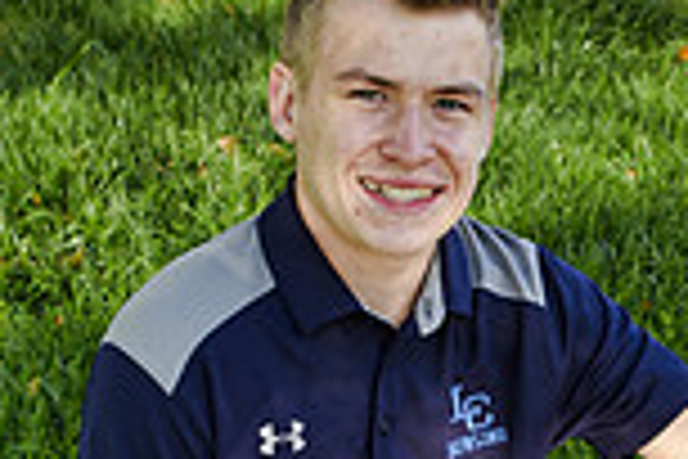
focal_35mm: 94
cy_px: 801
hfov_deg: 21.5
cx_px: 499
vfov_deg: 13.2
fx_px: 1796
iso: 200
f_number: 6.3
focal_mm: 32
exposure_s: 1/160
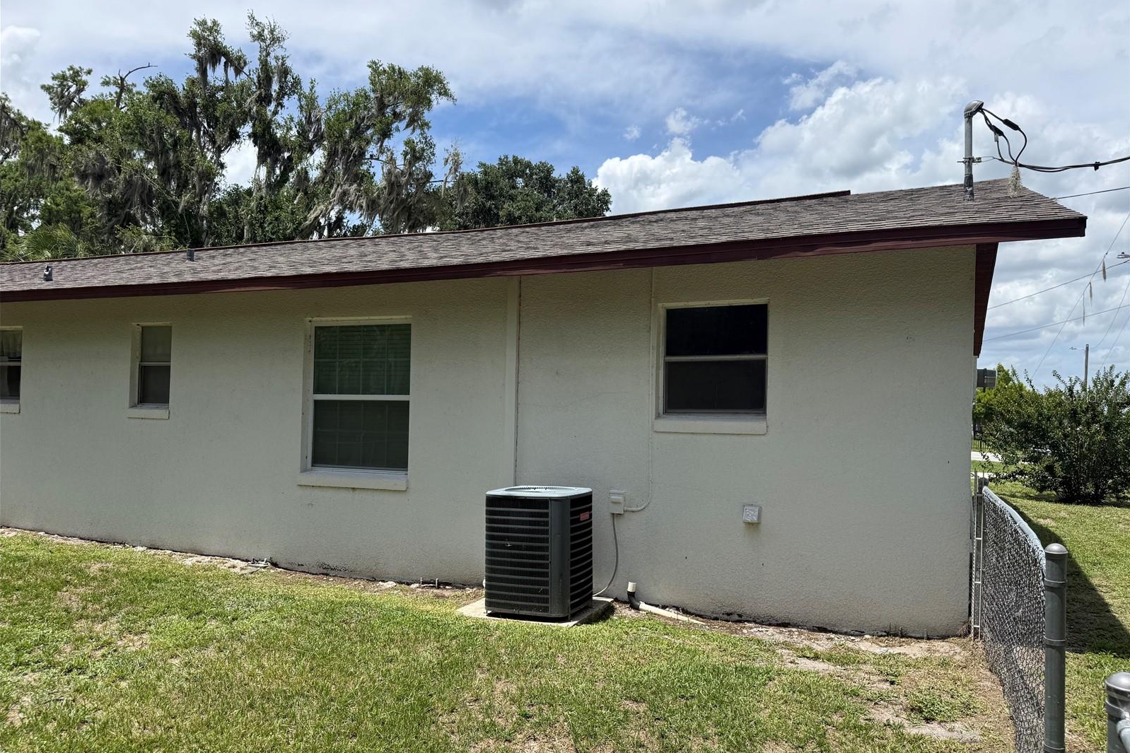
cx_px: 565
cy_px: 397
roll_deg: -1.4
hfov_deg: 71.5
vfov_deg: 51.3
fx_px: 785
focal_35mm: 25
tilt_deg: +0.5
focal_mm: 6.76
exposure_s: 1/4673
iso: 80
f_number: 1.78
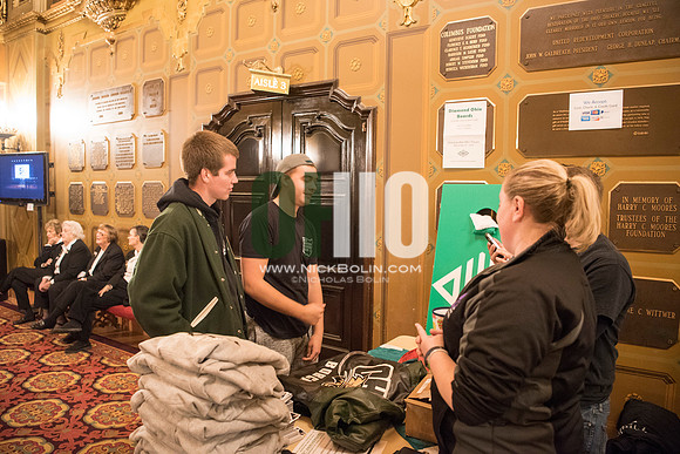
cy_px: 227
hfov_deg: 73.7
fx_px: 453
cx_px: 340
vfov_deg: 53.2
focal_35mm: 24
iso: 4000
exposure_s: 1/60
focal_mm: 24
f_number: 2.8
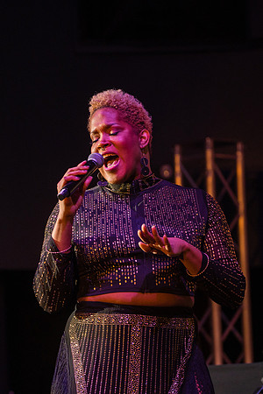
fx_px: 2449
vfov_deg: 9.2
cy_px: 197
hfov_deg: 6.1
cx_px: 53
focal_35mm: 223
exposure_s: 1/250
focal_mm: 149
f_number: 4
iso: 2000
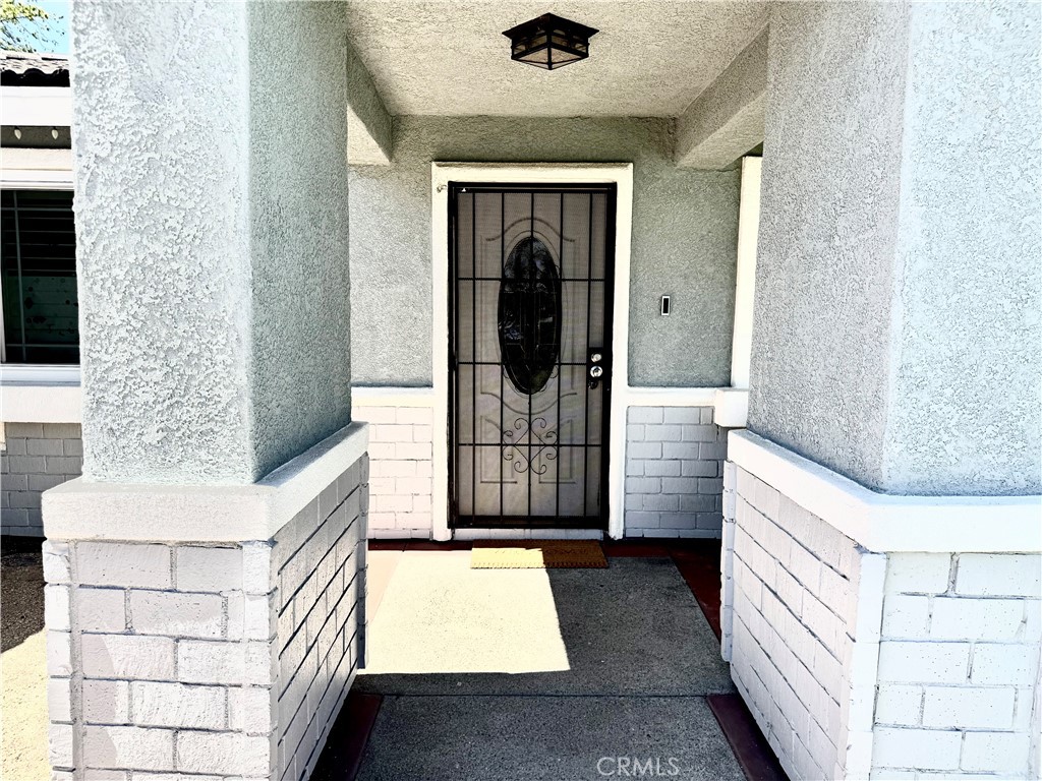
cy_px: 390
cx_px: 521
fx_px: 722
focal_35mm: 24
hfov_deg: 71.6
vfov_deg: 56.8
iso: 80
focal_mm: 6.76
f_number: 1.78
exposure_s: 1/1869
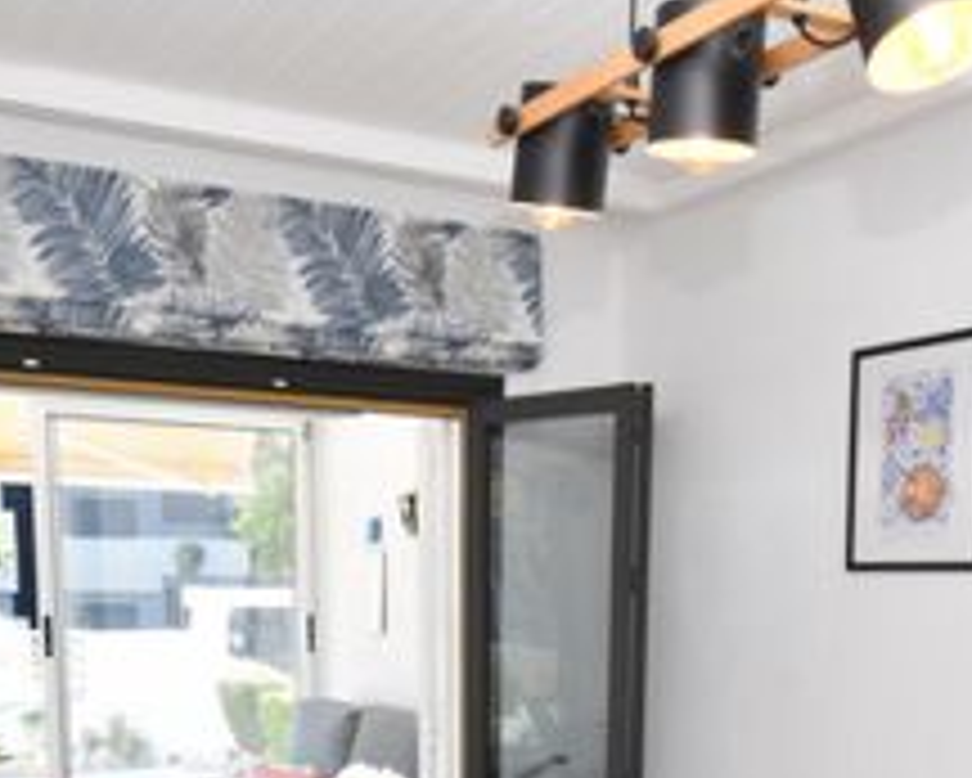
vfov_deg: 30.4
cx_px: 524
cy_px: 782
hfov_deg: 40.3
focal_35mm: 46
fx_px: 1324
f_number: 5
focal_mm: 10
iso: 400
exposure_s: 1/250
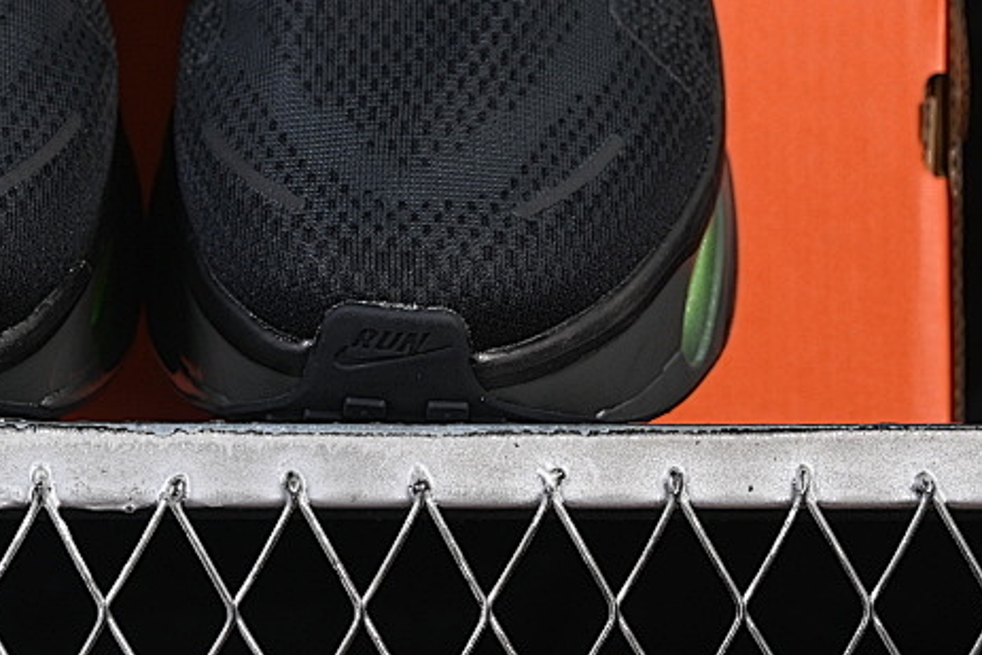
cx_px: 182
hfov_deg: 11.7
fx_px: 4775
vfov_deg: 7.8
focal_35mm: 175
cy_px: -55
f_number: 6.3
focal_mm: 50
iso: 160
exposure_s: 1/60
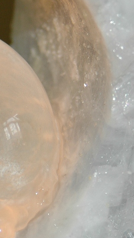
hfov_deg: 3.8
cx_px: -37
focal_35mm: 318
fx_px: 2004
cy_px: 119
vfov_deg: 6.8
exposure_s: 1/60
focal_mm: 80
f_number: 5.6
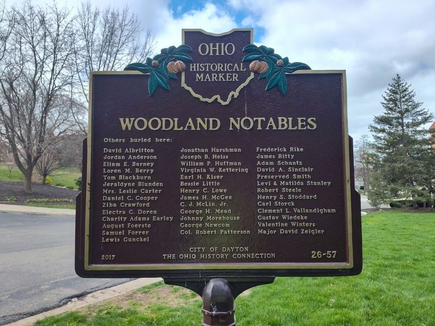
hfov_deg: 73.9
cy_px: 163
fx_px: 289
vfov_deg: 58.9
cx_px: 218
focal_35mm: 23
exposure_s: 1/823
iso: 100
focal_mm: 5.56
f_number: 1.8
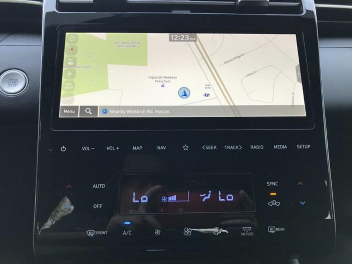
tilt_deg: -15.3
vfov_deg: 49.7
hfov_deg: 63.4
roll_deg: -3.1
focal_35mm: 28
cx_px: 176
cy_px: 132
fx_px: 285
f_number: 1.8
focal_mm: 3.99
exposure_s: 1/120
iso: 32
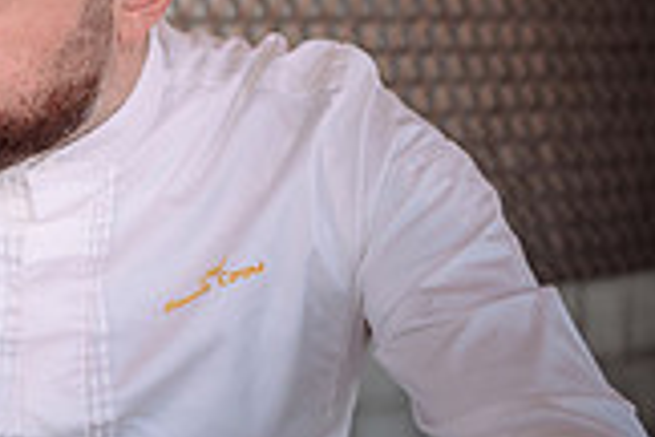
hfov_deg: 16.9
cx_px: -16
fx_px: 2147
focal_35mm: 118
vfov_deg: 11.6
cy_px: 325
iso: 64
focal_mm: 31.5
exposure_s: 1/100
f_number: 2.8
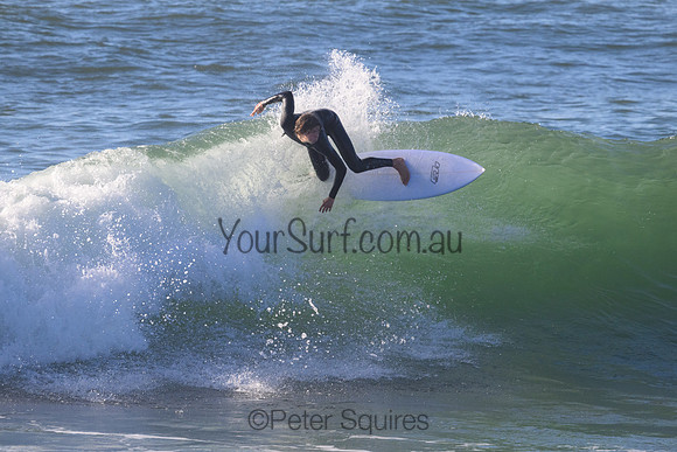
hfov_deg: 3.7
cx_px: 366
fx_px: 10389
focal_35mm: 552
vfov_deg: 2.5
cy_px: 225
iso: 1800
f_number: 11
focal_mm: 510
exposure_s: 1/2000
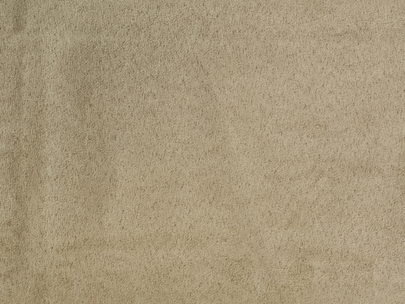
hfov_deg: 26.0
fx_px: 877
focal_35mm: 75
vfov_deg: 19.6
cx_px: 202
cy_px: 152
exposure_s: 1/100
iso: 500
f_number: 2
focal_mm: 9
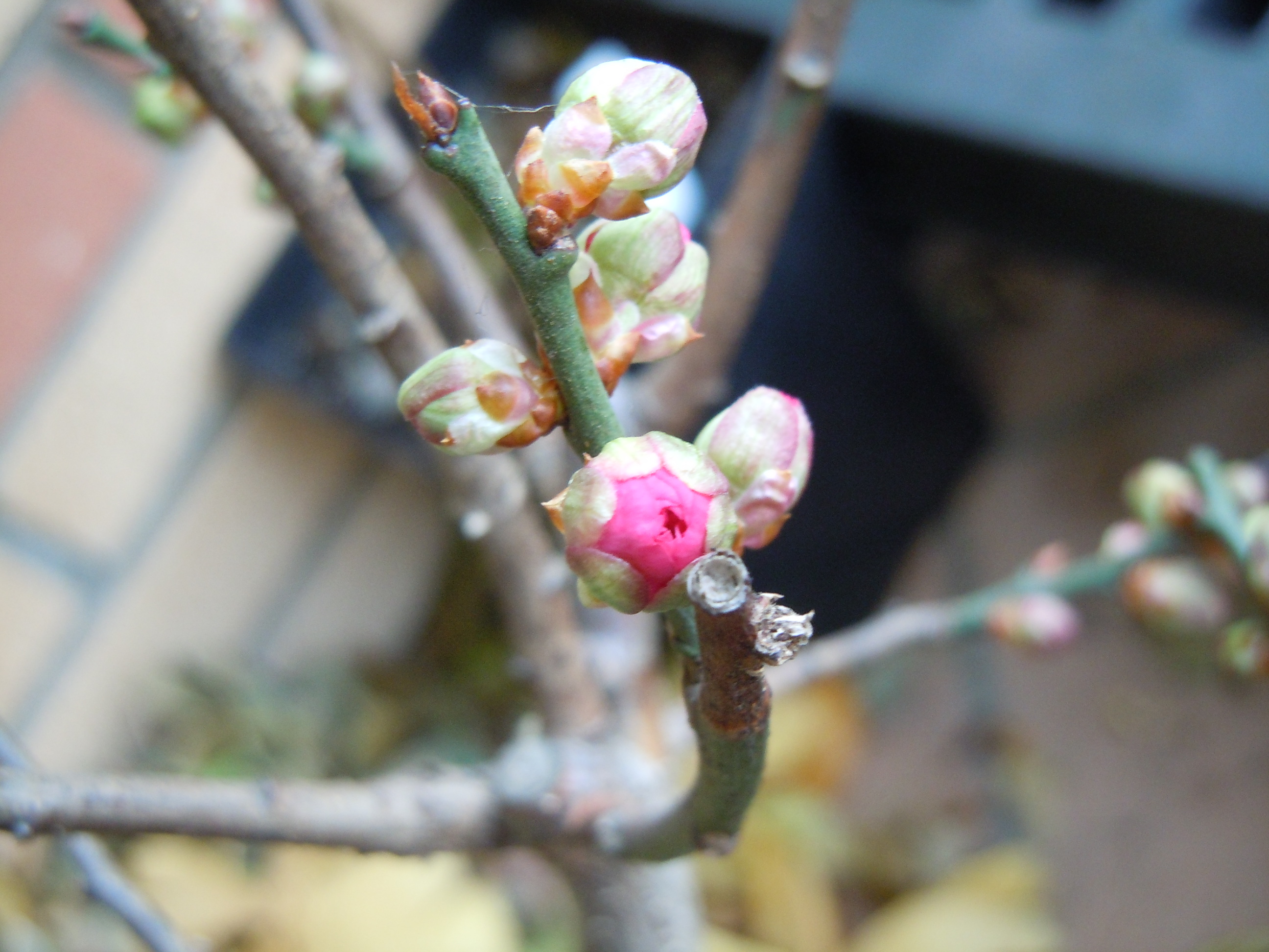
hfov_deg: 32.7
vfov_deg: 24.8
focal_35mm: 59
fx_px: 2163
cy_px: 476
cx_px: 634
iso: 400
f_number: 4
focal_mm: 10.6
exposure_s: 1/30
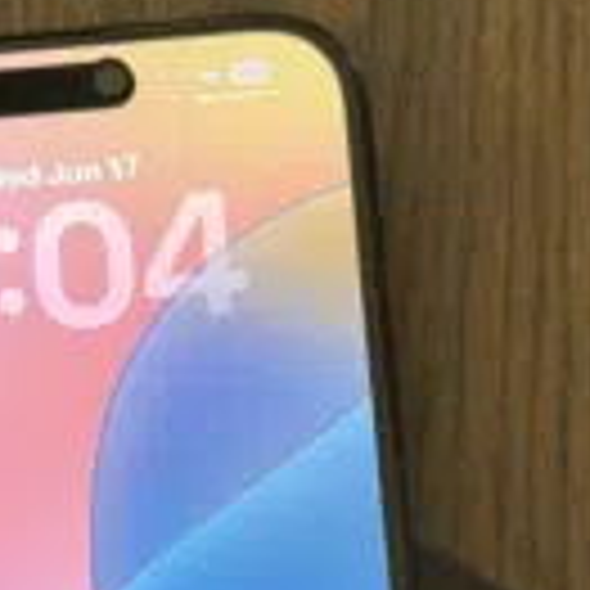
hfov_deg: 13.4
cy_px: 721
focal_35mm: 130
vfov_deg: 13.1
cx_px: 162
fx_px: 2507
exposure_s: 1/40
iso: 320
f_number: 1.78
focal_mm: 6.76
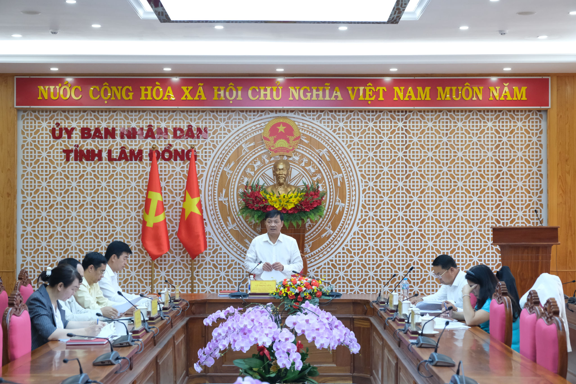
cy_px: 192
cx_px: 288
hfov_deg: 30.5
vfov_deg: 20.6
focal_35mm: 66
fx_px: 1056
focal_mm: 44.1
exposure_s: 1/400
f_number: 4
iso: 3200
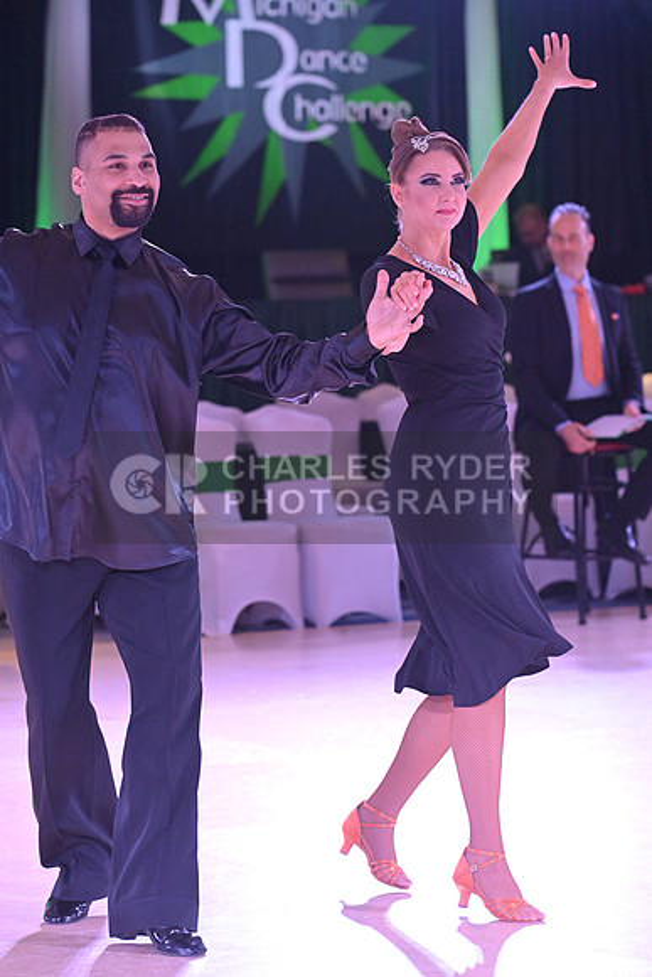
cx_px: 326
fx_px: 3665
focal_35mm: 135
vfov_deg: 15.2
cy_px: 488
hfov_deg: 10.2
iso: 5000
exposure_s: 1/400
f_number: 5.6
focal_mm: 135
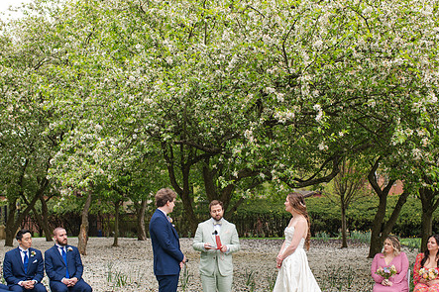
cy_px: 153
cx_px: 222
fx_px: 561
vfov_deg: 29.2
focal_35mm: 46
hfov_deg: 42.8
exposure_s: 1/640
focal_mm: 35
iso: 250
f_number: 3.2
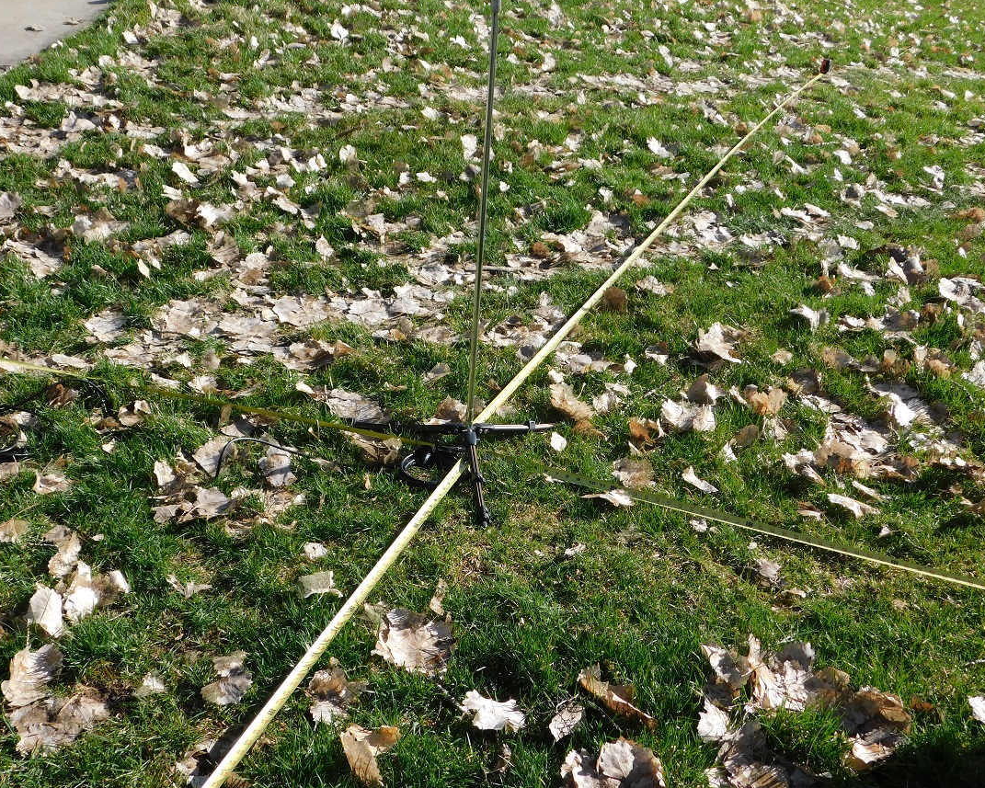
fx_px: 1225
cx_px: 475
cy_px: 392
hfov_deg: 43.8
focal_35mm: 42
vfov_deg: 35.7
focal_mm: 7.1
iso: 125
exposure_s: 1/800
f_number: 3.6
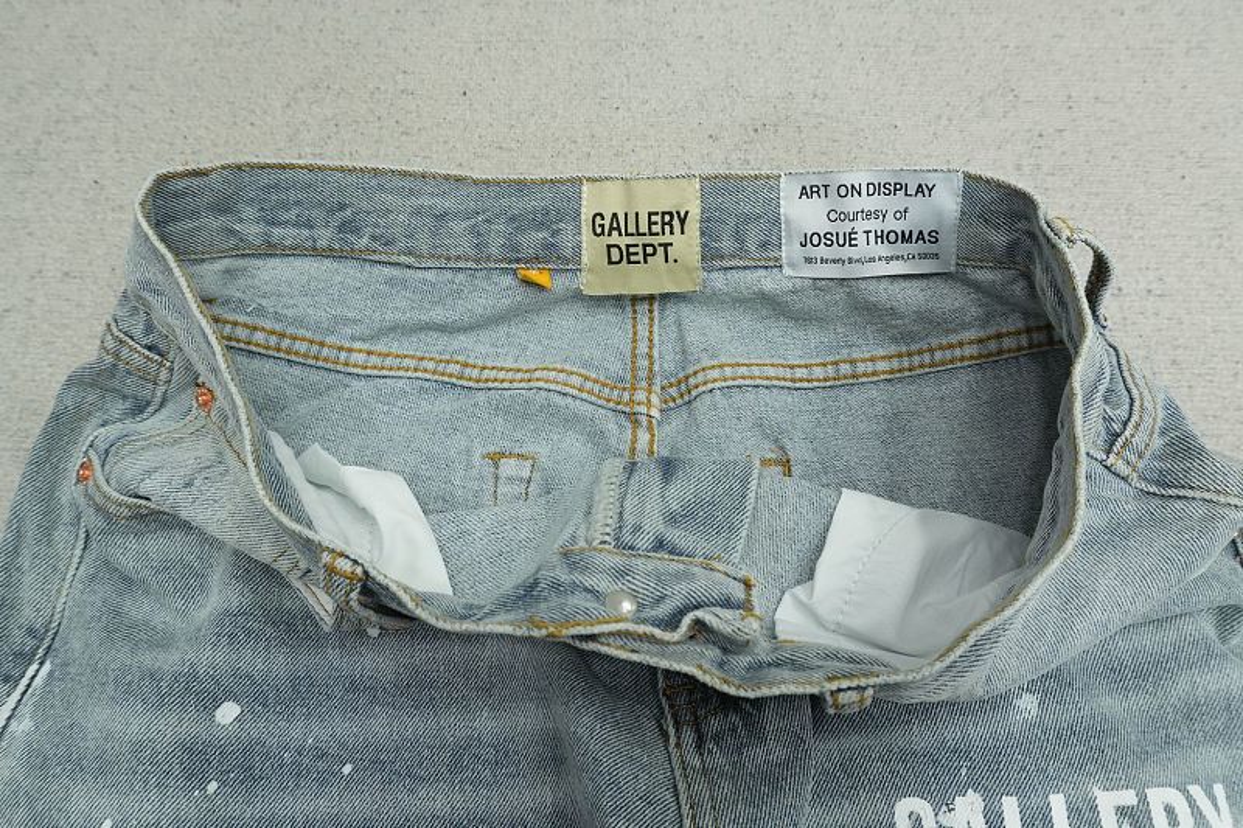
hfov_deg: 73.8
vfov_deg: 53.1
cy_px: 414
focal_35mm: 24
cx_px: 622
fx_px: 828
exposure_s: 1/160
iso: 1000
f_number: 8
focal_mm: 16
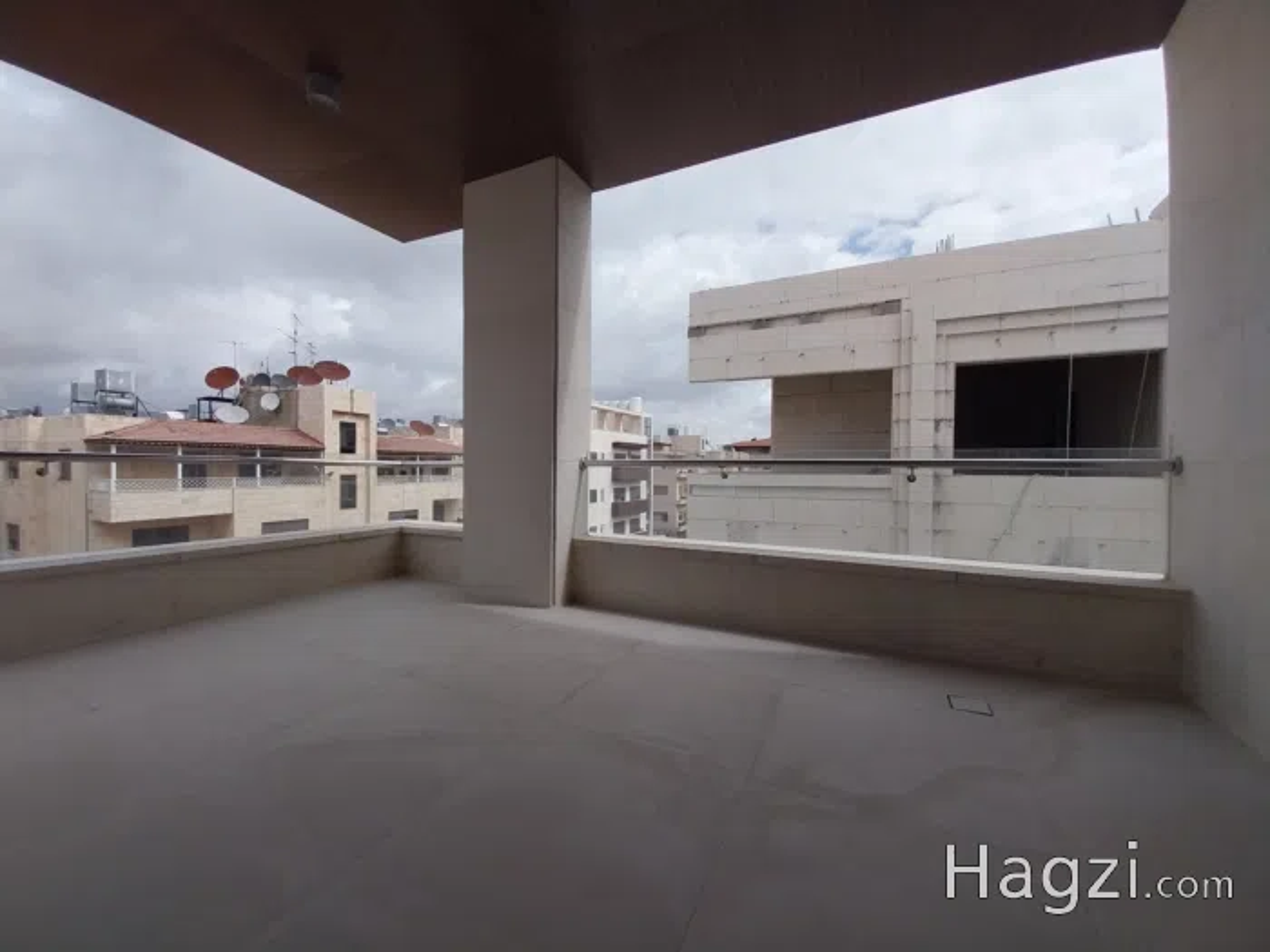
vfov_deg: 89.9
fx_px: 477
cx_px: 635
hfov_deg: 106.2
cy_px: 476
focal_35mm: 13
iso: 72
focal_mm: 1.3
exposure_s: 1/2213
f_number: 2.2
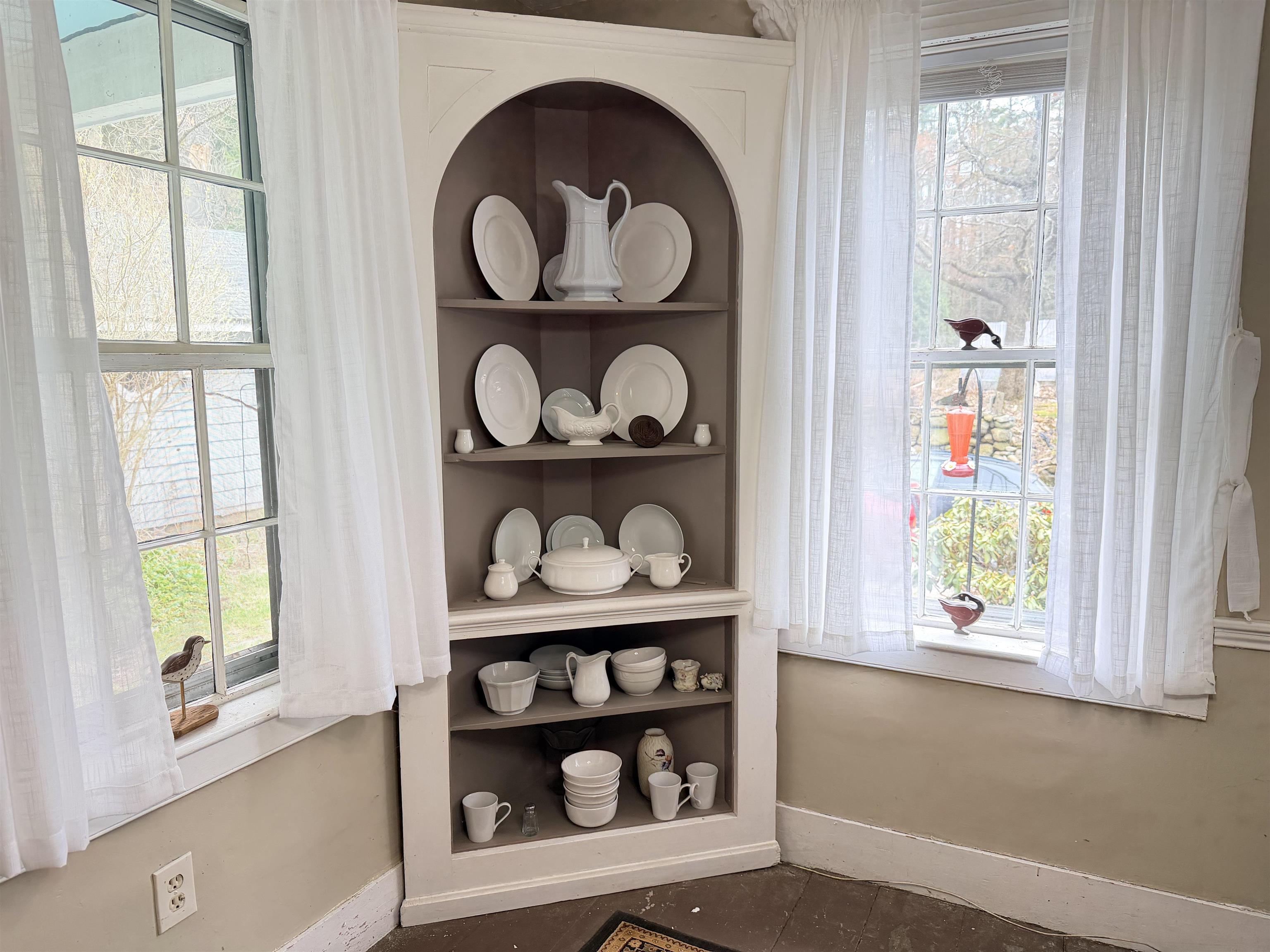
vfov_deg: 56.8
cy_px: 476
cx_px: 635
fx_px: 881
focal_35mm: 24
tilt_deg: -8.4
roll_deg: +1.2
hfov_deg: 71.6
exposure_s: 1/120
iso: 200
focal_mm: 6.76
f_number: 1.78
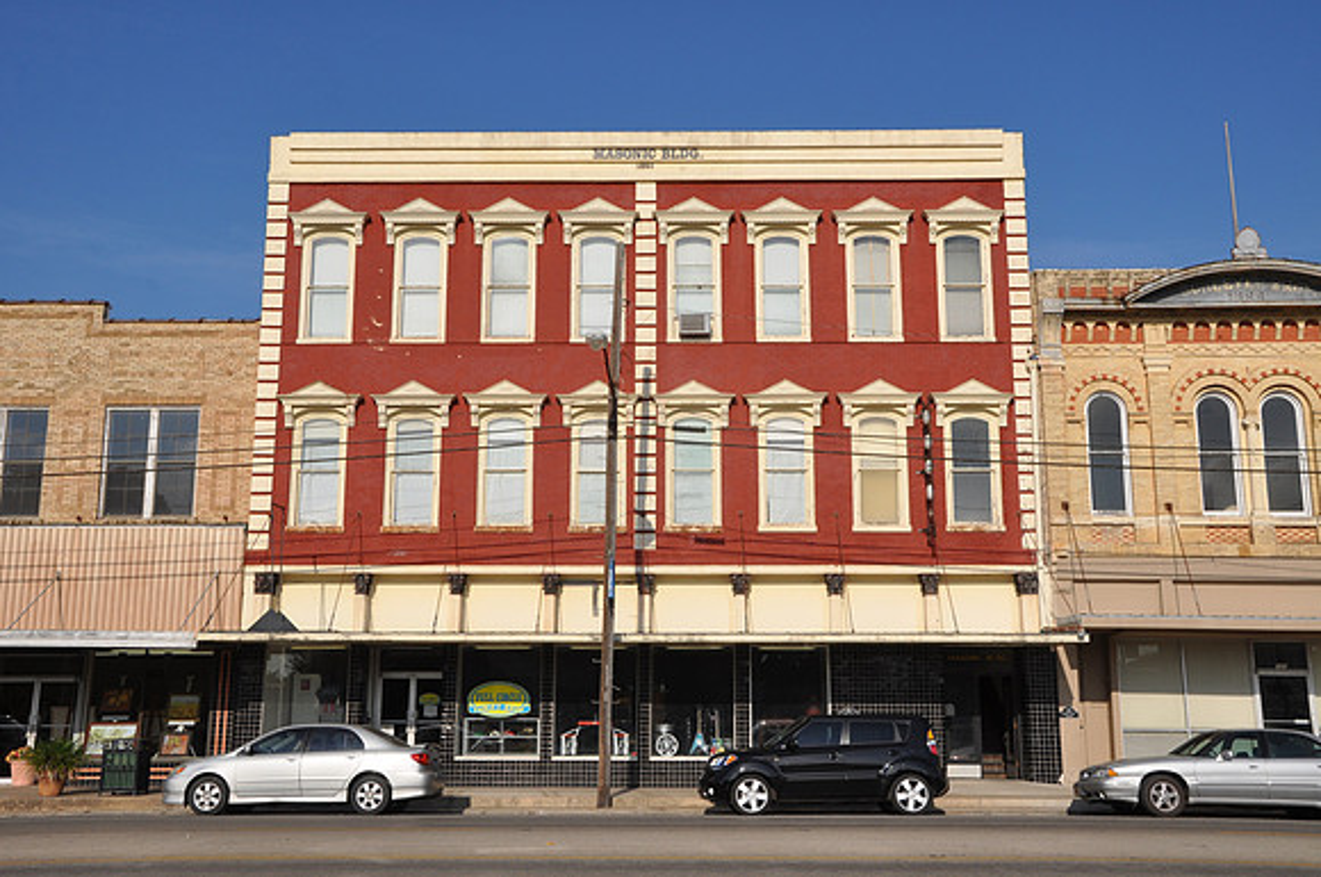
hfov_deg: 51.3
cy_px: 438
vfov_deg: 35.4
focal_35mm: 38
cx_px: 660
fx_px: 1374
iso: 200
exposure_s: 1/200
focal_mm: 25
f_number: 14
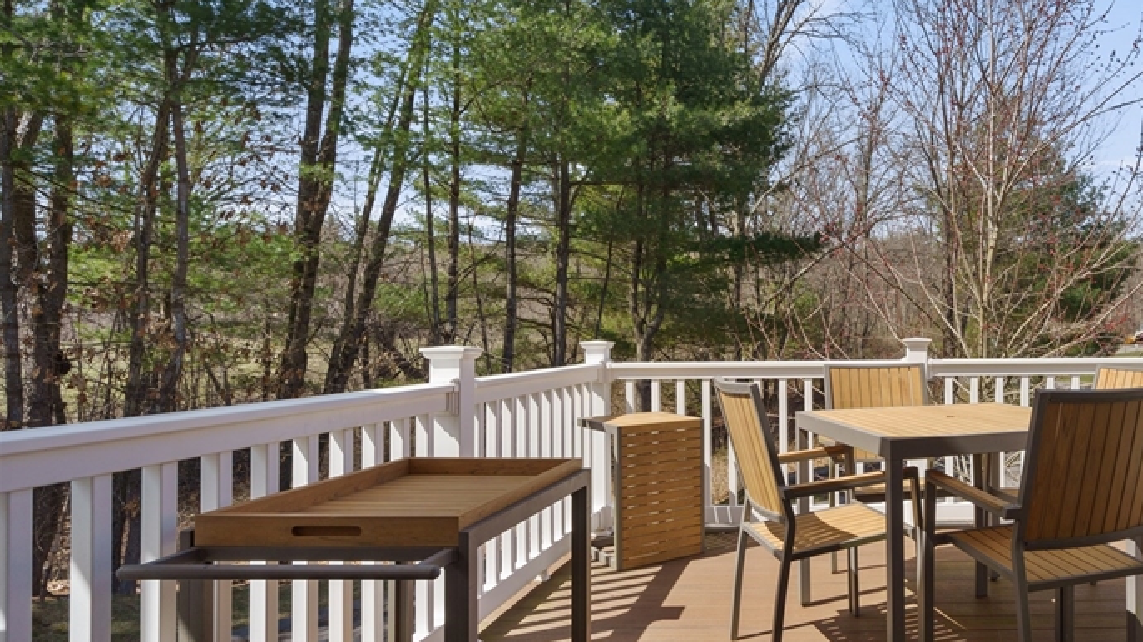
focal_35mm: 25
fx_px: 757
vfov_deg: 45.9
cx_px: 850
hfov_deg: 69.4
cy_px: 330
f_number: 9
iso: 250
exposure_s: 1/125
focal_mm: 16
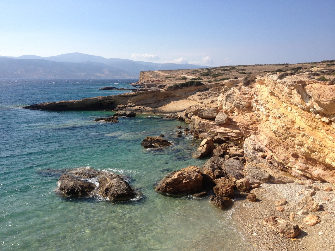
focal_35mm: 35
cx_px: 168
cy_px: 126
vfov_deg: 40.7
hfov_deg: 52.6
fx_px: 339
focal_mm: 4.28
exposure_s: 1/1905
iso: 50
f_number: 2.4
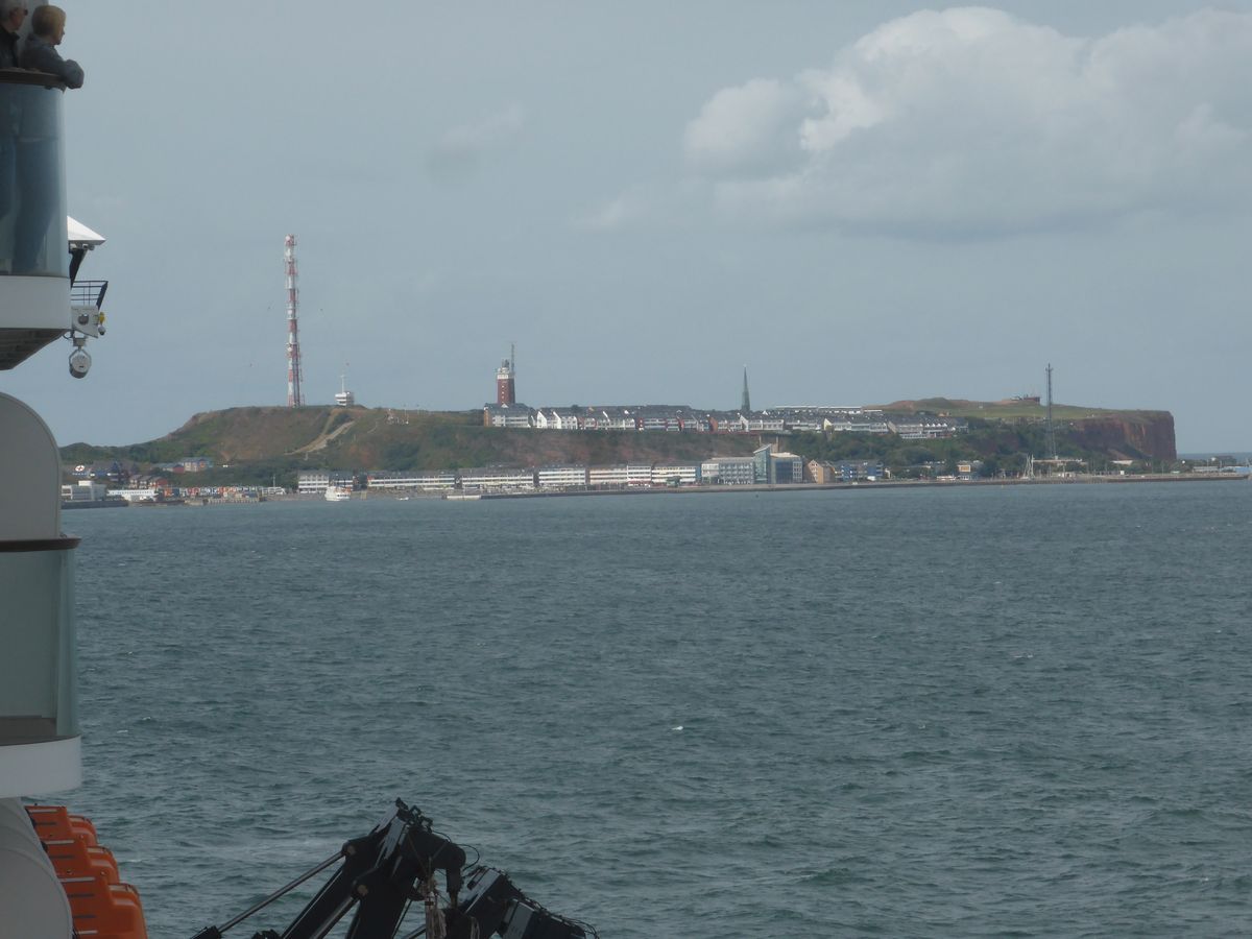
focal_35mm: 170
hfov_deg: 11.6
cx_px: 626
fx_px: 6149
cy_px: 470
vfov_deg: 8.7
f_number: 5.4
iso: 100
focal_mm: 27.6
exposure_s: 1/800
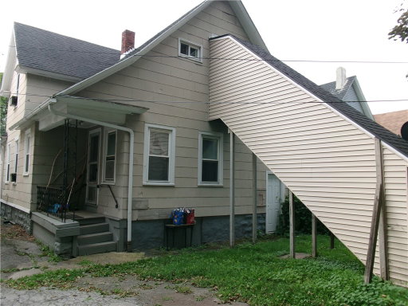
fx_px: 330
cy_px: 153
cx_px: 204
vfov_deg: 49.7
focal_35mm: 28
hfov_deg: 63.4
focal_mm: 5.1
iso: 100
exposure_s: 1/38
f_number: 10.8
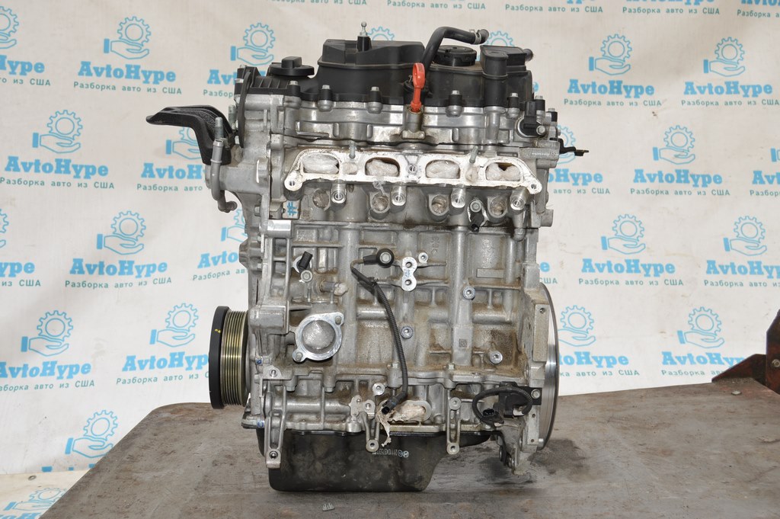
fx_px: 844
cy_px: 260
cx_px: 390
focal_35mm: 39
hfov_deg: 49.6
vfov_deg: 34.2
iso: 100
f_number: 7.1
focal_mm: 26
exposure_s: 1/200
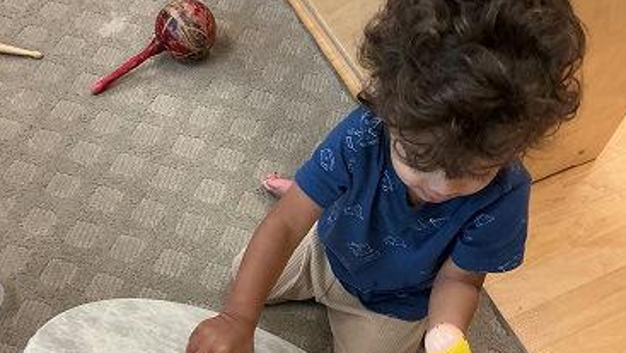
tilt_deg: -58.0
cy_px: 258
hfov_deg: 47.3
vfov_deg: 27.4
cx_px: 315
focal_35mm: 43
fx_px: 714
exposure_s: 1/60
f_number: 1.8
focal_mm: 3
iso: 100
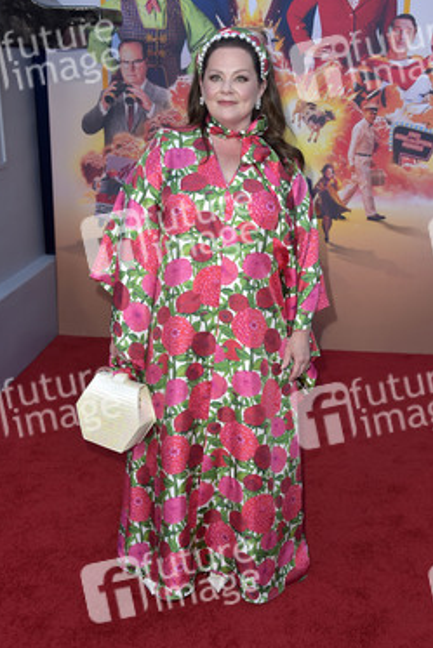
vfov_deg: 43.6
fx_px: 811
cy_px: 321
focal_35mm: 45
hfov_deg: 29.9
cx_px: 222
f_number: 6.3
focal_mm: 42
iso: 400
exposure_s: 1/250
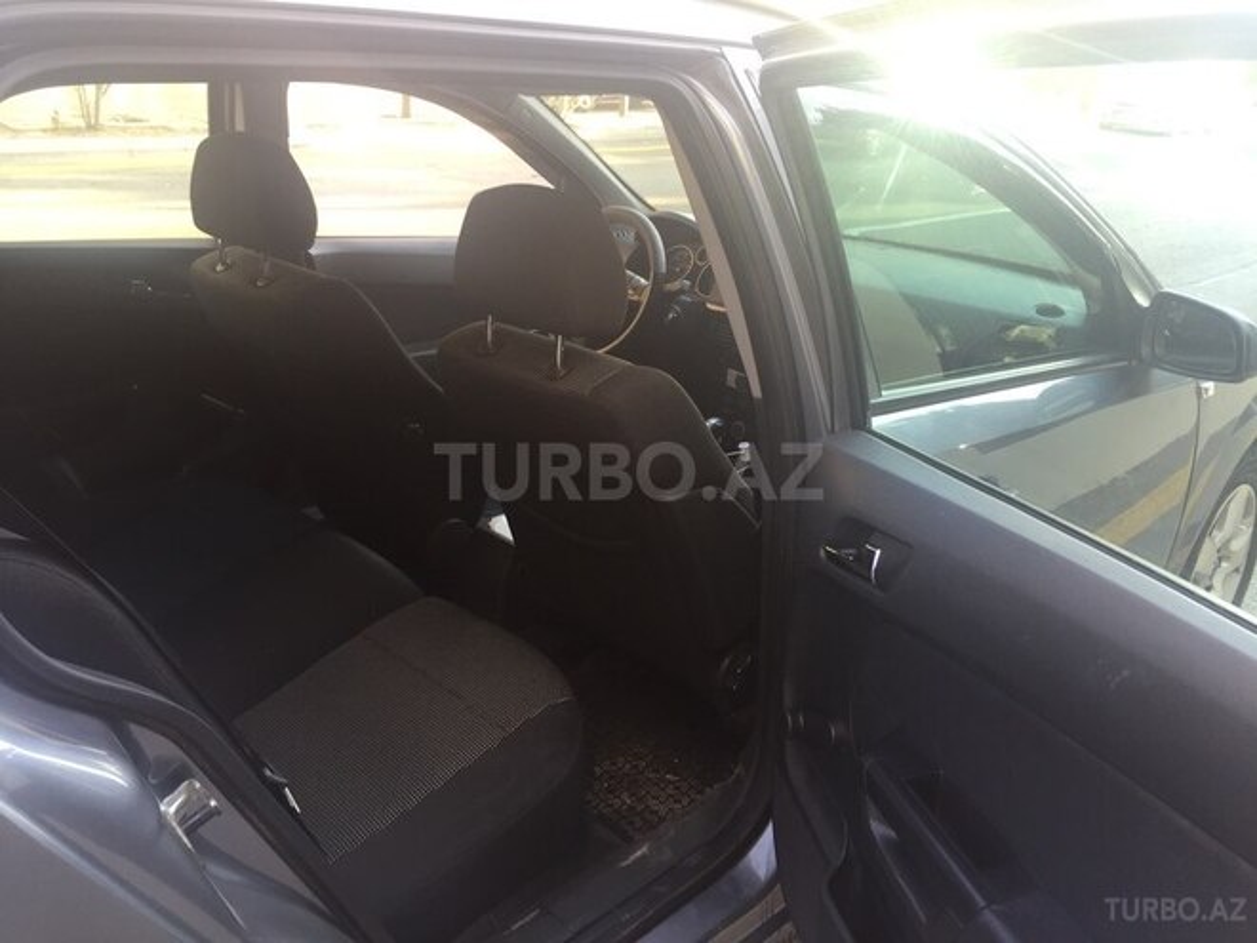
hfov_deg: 61.7
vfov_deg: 48.2
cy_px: 472
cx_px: 628
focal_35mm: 29
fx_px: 1053
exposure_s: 1/50
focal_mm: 4.15
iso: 32
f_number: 2.2
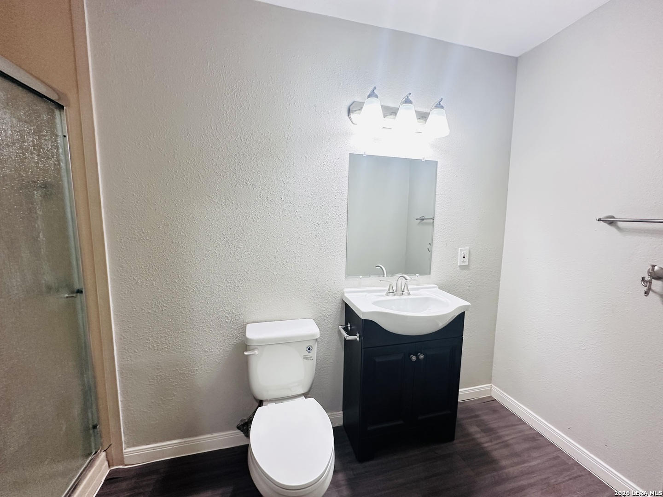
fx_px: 268
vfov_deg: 85.7
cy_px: 248
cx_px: 332
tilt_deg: -5.7
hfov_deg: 102.1
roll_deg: -0.6
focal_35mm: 14
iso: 320
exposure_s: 1/60
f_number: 2.2
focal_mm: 2.22
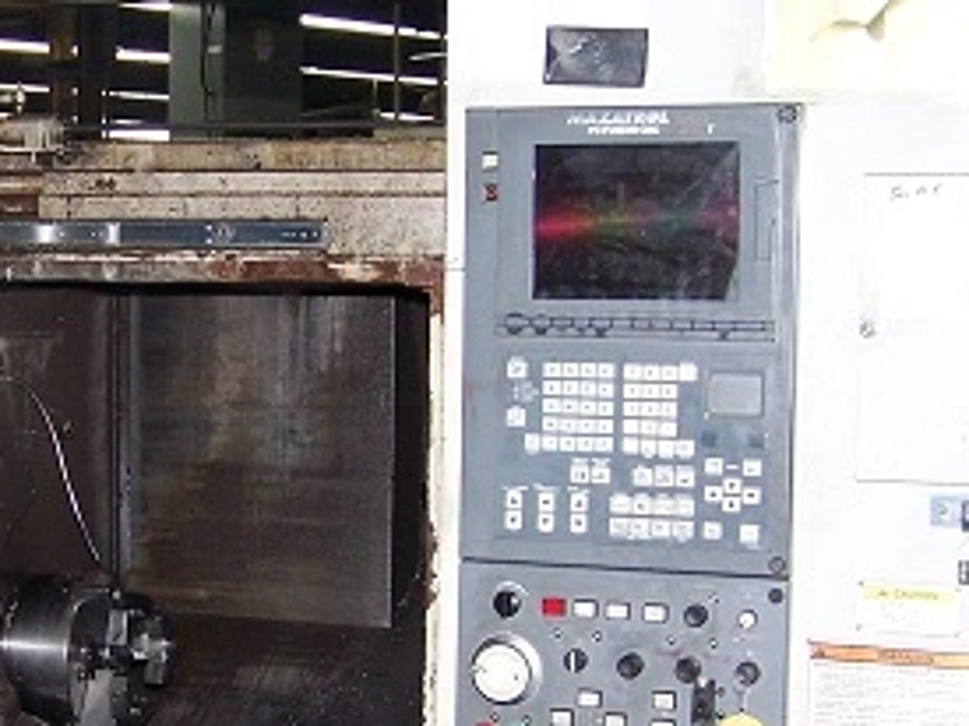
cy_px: 455
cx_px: 67
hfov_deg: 22.9
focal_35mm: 83
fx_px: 2322
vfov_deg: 17.7
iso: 140
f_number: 2.8
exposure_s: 1/60
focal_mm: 6.3
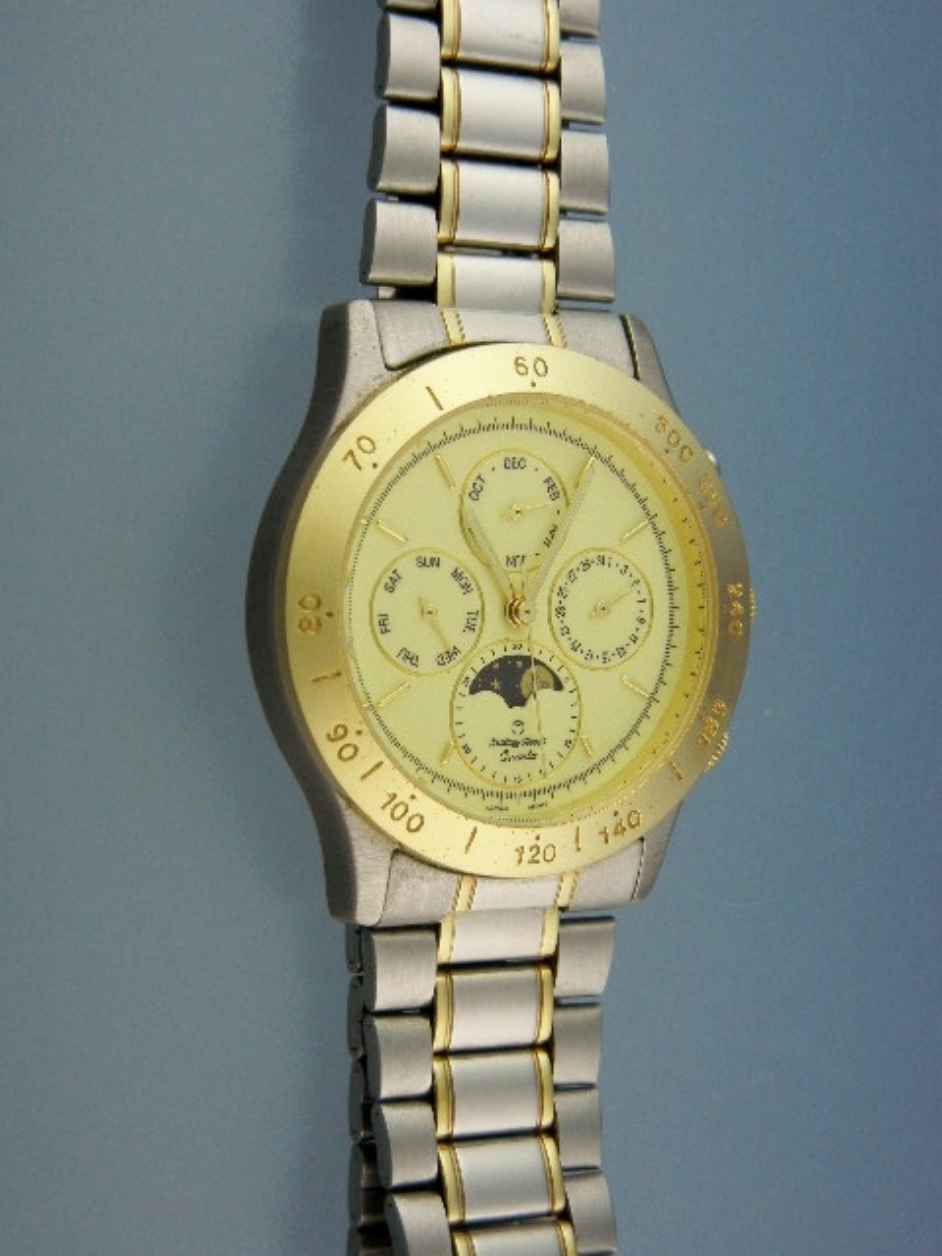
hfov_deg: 24.8
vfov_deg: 32.7
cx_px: 471
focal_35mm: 59
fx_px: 2141
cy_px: 628
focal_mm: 10.6
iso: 311
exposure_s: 1/58.4
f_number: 4
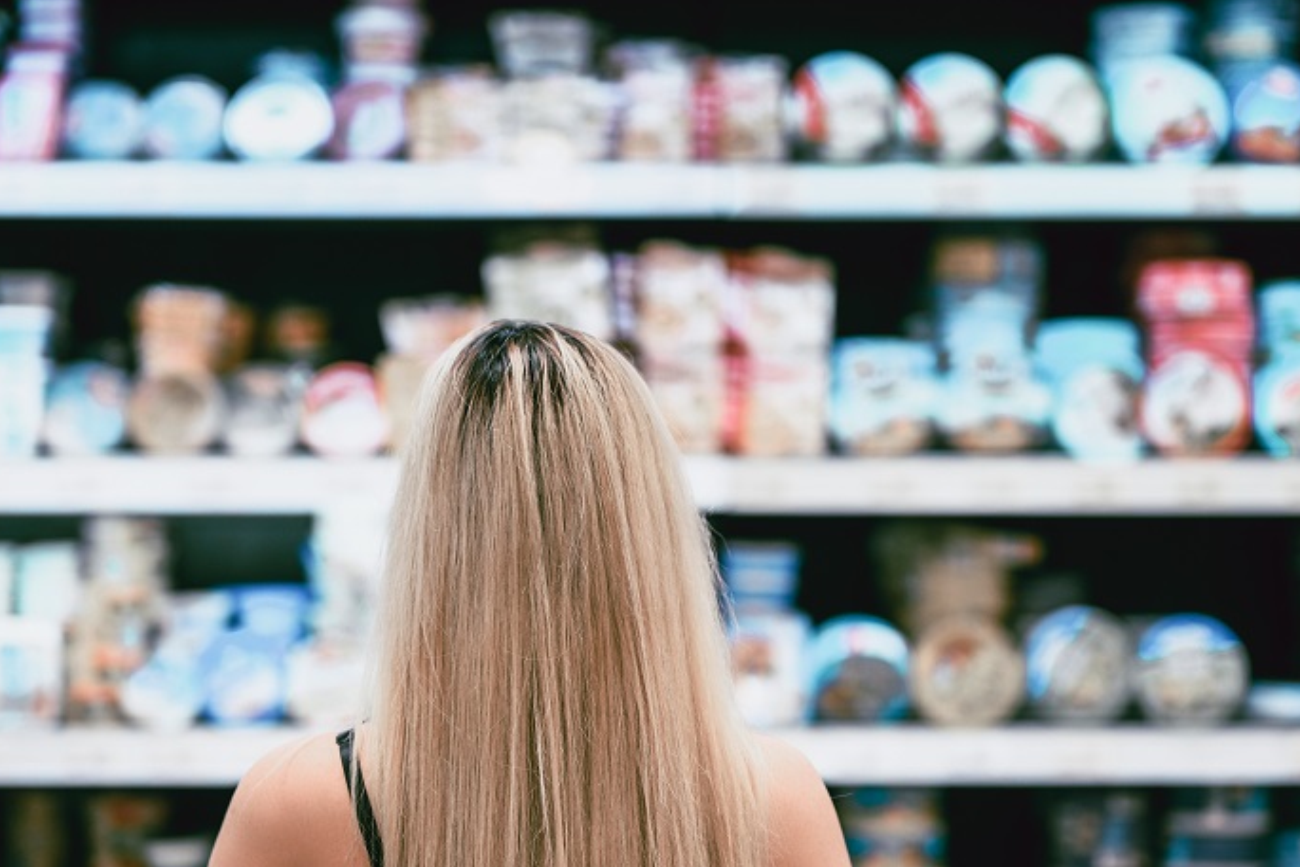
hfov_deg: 16.5
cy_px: 560
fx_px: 4478
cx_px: 594
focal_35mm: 124
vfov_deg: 11.1
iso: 320
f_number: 1.6
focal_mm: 85
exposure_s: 1/200
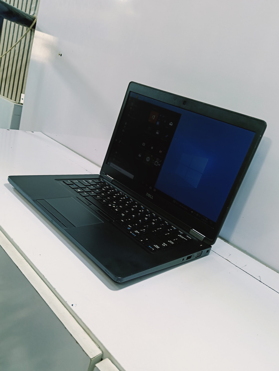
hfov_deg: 51.5
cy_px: 186
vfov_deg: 65.2
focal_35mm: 27
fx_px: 289
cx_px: 140
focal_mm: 3.98
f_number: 1.8
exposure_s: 1/33.3
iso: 125
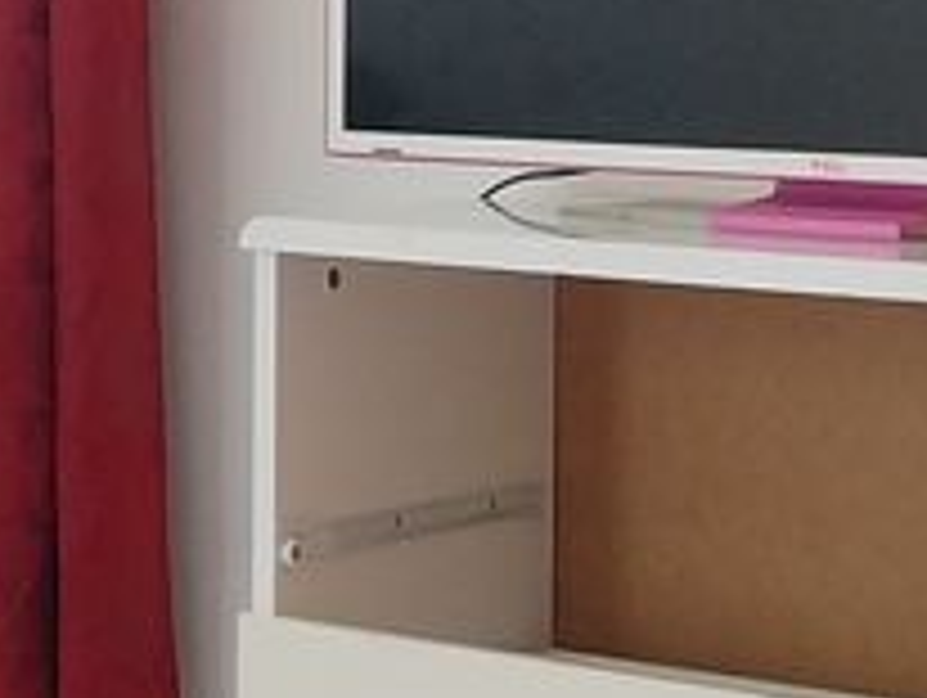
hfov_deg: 13.8
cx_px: -774
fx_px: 3378
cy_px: 0
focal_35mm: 126
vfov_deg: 11.7
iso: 500
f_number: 1.8
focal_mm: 4
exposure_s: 1/25
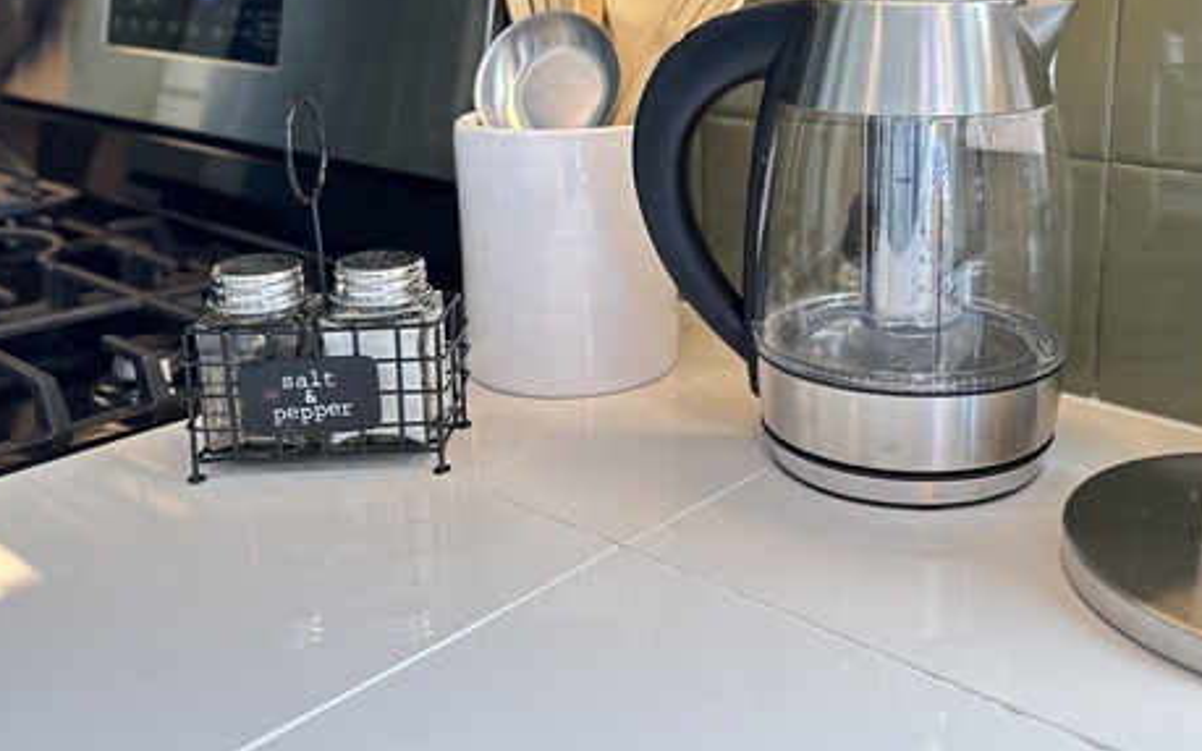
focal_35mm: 37
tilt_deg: -14.0
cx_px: 800
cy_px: 215
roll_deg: +0.2
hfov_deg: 51.8
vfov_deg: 33.9
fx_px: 1212
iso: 160
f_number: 1.78
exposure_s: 1/60
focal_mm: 6.86
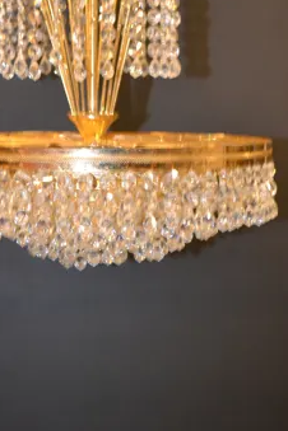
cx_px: 89
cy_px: 85
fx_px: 1020
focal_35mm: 85
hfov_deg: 16.0
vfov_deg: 23.6
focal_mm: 32
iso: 3200
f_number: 4.8
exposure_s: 1/60
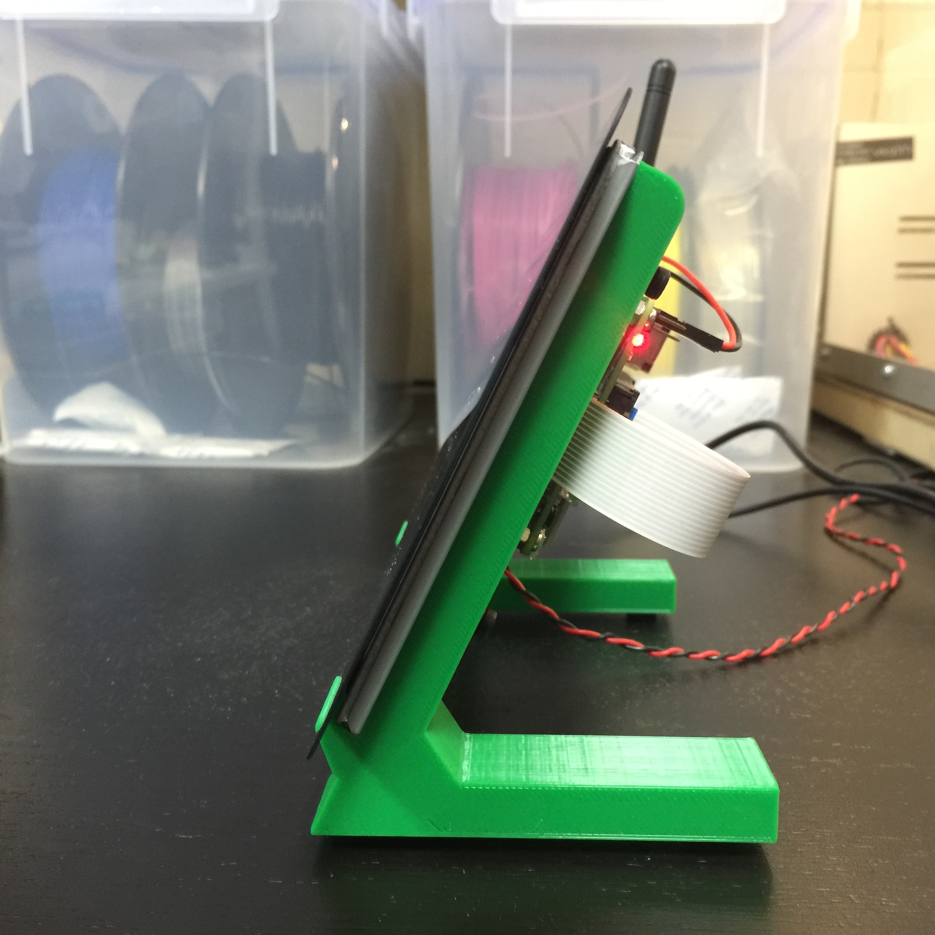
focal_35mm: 35
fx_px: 1070
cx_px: 494
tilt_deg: -11.2
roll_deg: -1.2
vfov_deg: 47.2
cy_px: 476
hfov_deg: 47.2
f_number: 2.2
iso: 125
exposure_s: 1/10
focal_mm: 4.15
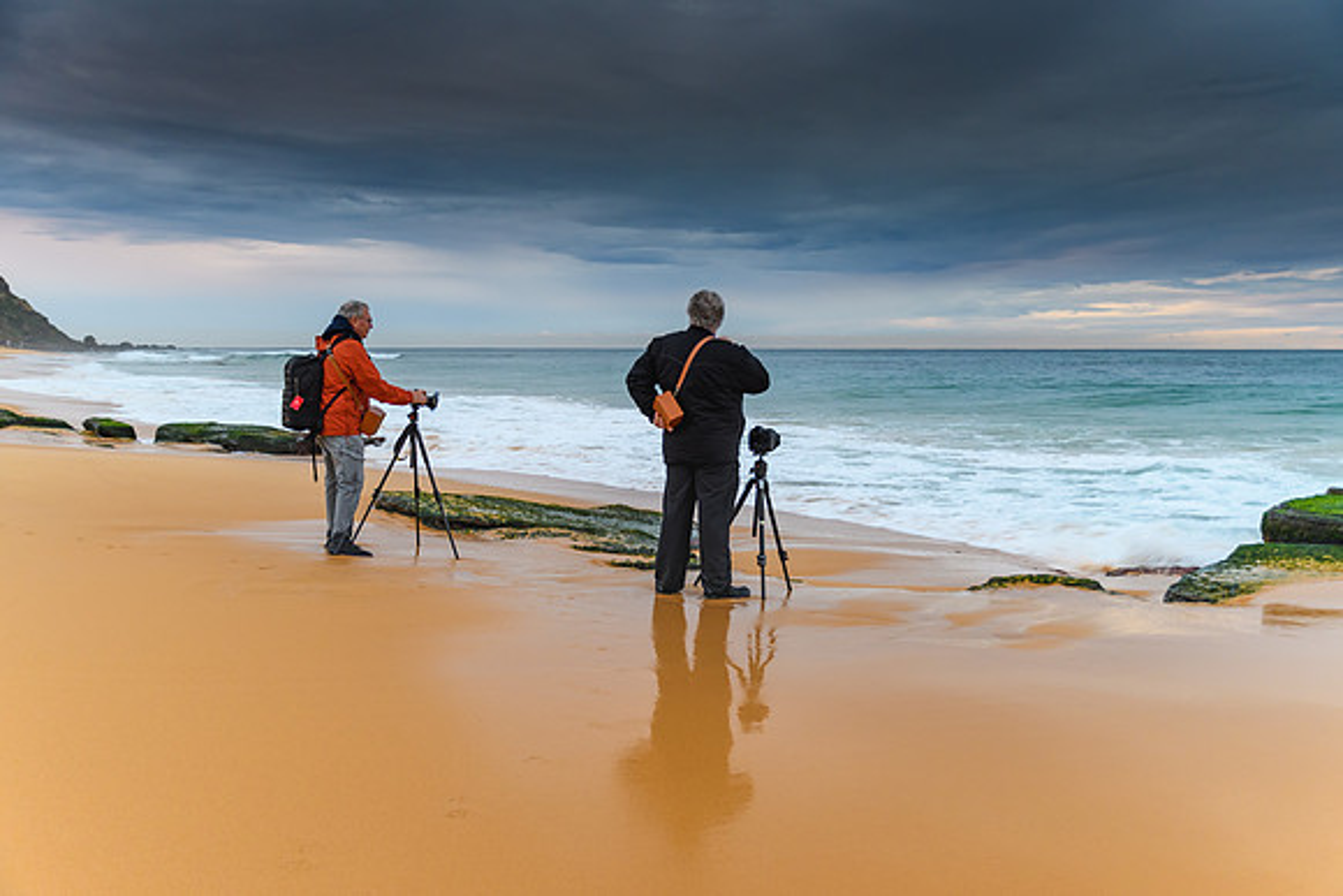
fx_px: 1343
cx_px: 672
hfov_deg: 53.1
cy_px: 448
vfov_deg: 36.9
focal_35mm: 36
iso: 400
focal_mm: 24
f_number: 3
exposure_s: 1/20
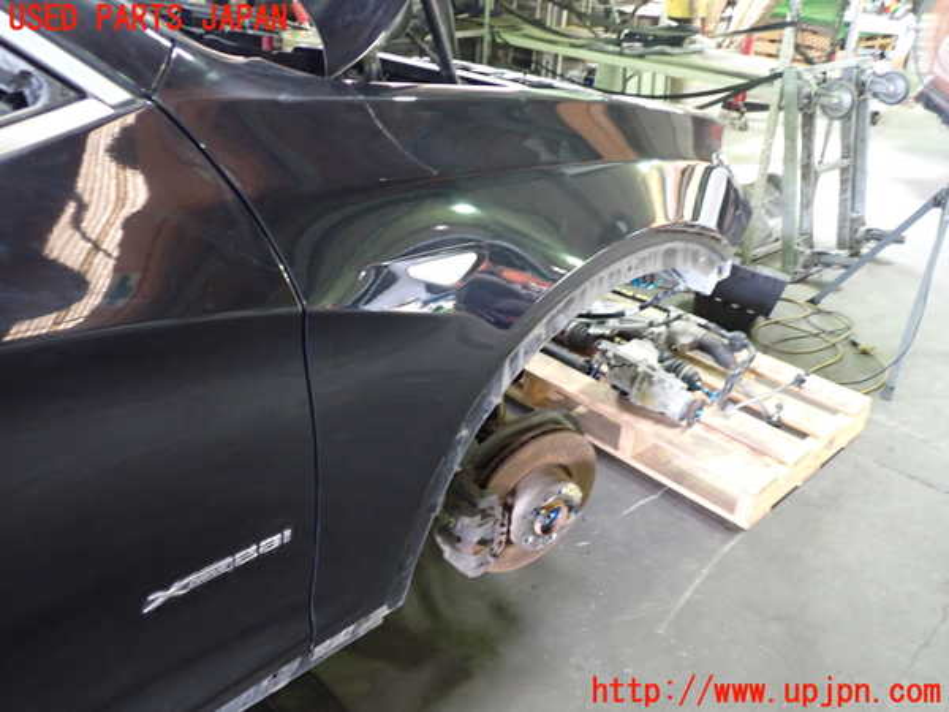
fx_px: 822
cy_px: 356
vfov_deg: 46.8
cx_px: 474
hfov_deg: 60.0
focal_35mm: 30
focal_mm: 5.4
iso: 800
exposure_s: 1/30
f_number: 2.3
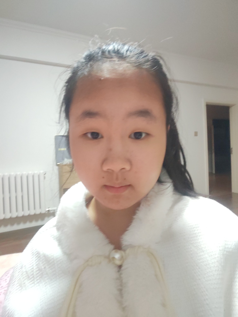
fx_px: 193
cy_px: 158
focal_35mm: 21
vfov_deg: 79.0
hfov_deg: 63.4
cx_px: 119
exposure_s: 1/25
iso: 800
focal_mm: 2.98
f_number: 2.1
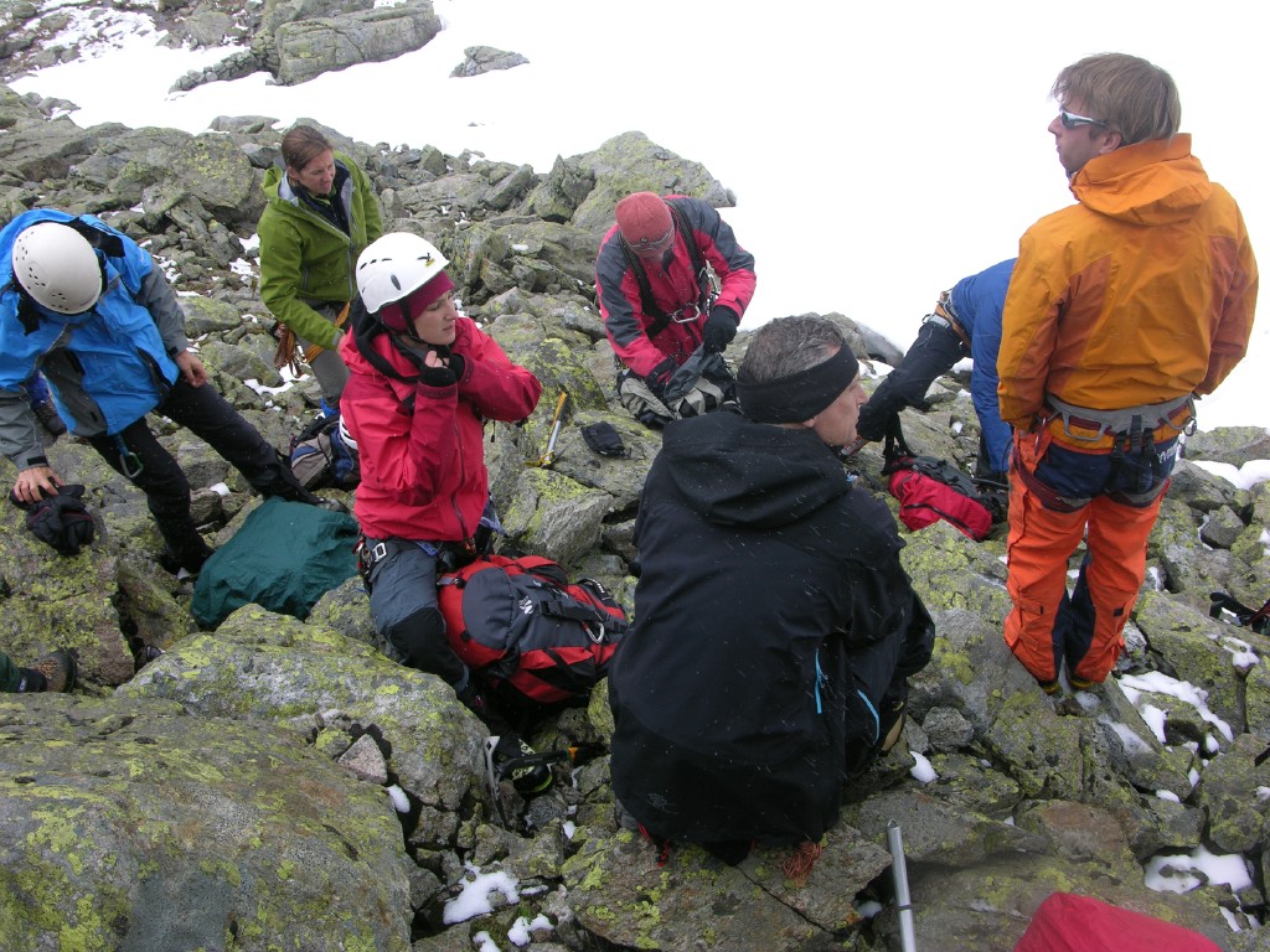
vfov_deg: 40.7
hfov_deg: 52.6
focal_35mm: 35
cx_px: 635
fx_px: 1284
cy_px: 476
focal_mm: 8.9
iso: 50
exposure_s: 1/160
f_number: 6.3
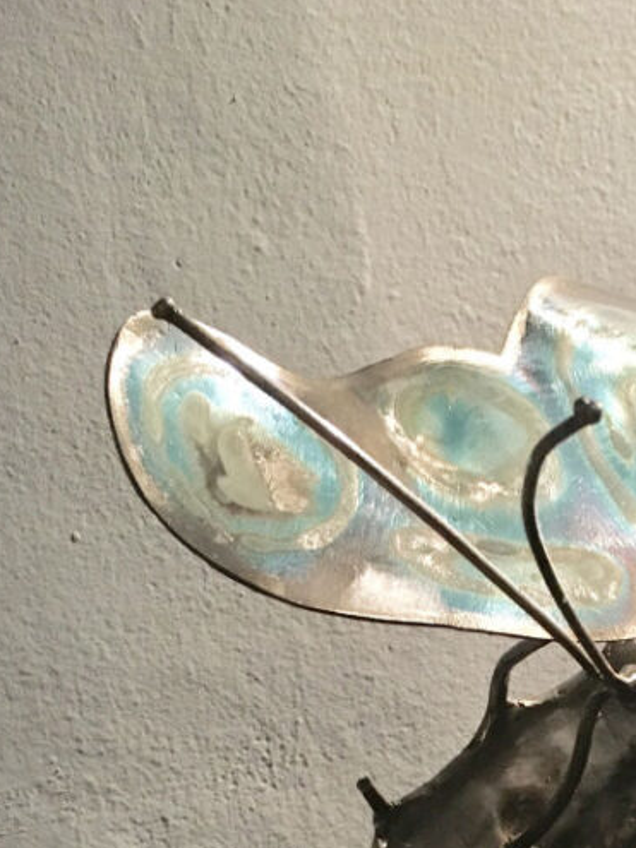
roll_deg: +9.8
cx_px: 581
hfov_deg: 23.7
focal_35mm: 60
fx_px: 1470
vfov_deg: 30.2
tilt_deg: -17.0
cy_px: 831
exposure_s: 1/20
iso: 200
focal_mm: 4.15
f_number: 2.2
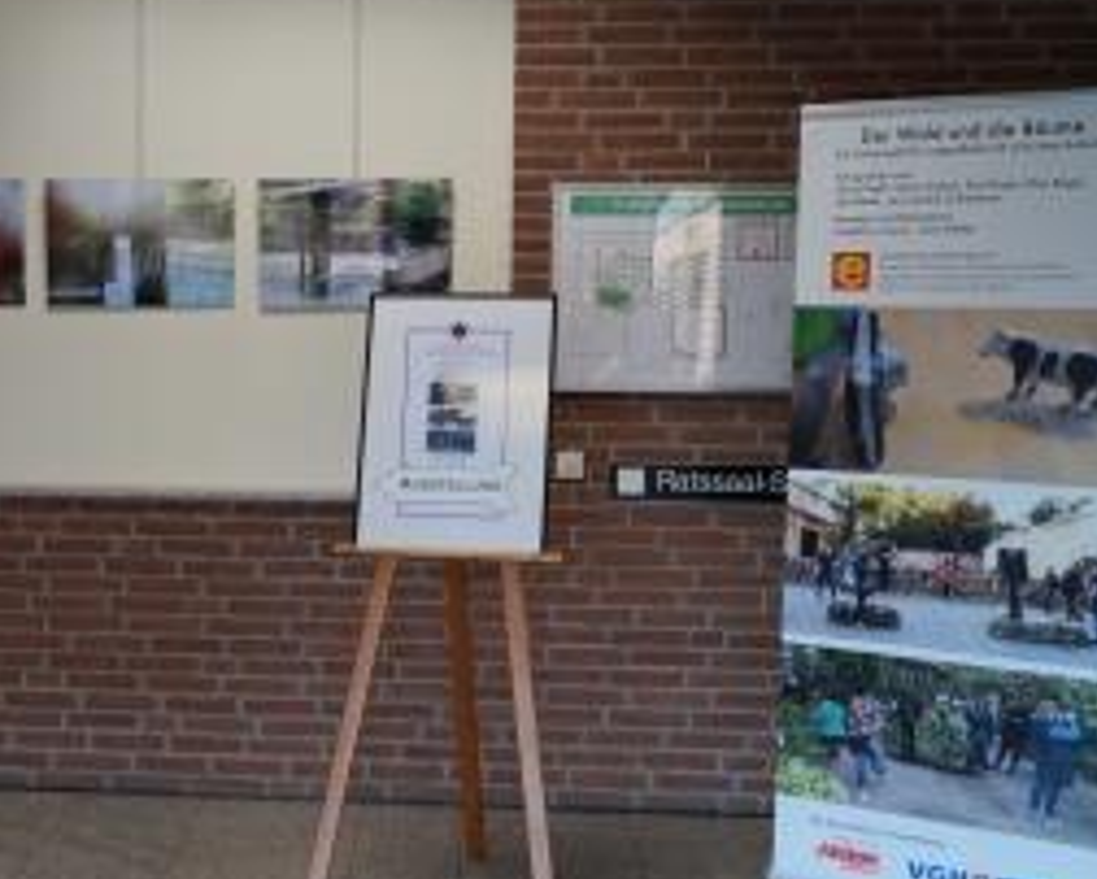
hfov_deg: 36.6
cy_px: 444
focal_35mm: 50
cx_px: 305
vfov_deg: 30.3
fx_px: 1625
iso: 400
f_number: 4
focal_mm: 20
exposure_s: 1/160
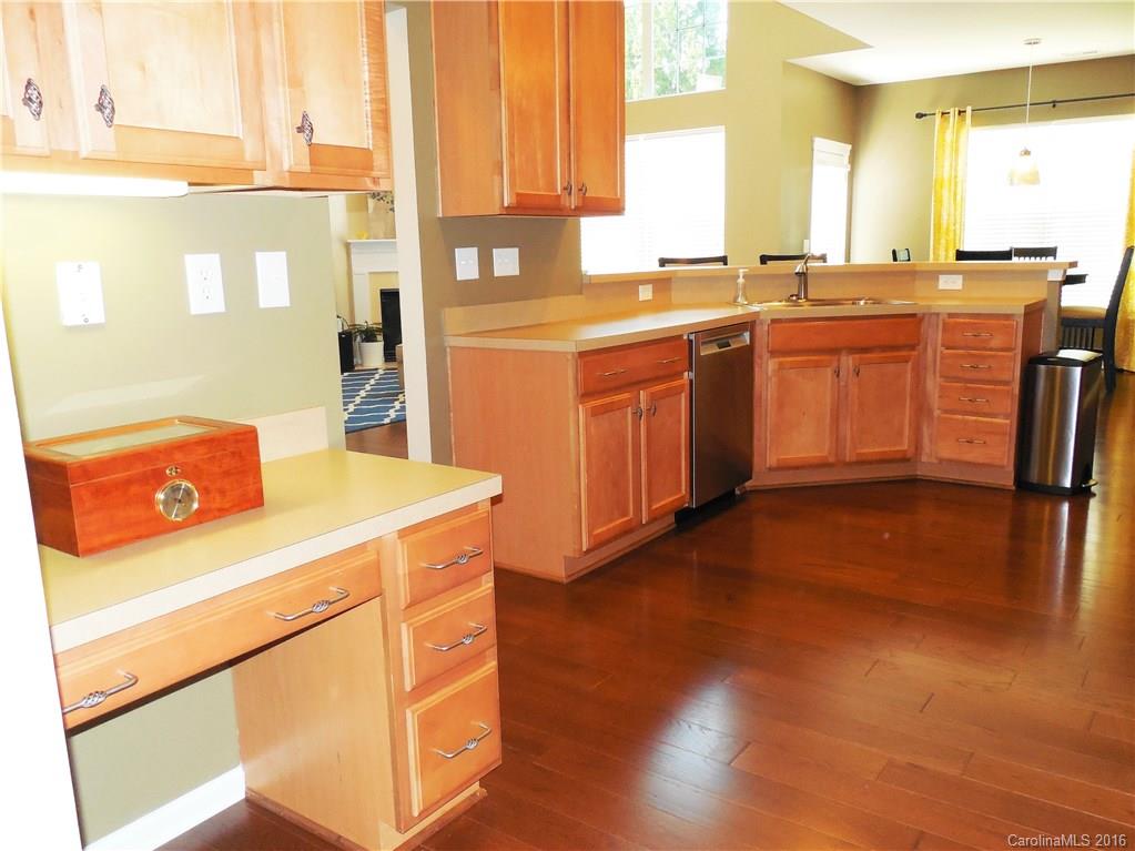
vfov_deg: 54.9
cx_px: 568
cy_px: 426
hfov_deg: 69.4
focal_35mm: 25
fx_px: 820
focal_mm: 4.5
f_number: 3.3
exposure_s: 1/25
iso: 360
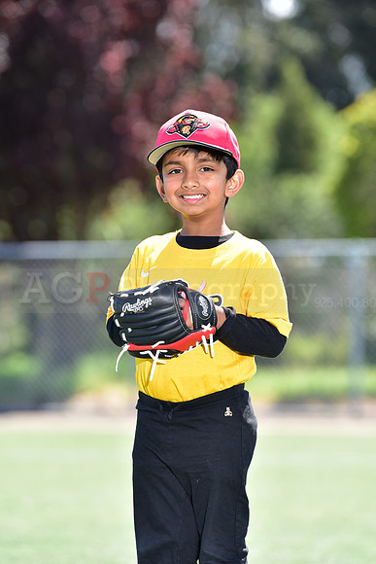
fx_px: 3131
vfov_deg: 10.3
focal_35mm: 200
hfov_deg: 6.9
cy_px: 282
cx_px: 188
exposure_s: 1/200
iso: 80
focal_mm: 200
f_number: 4.5
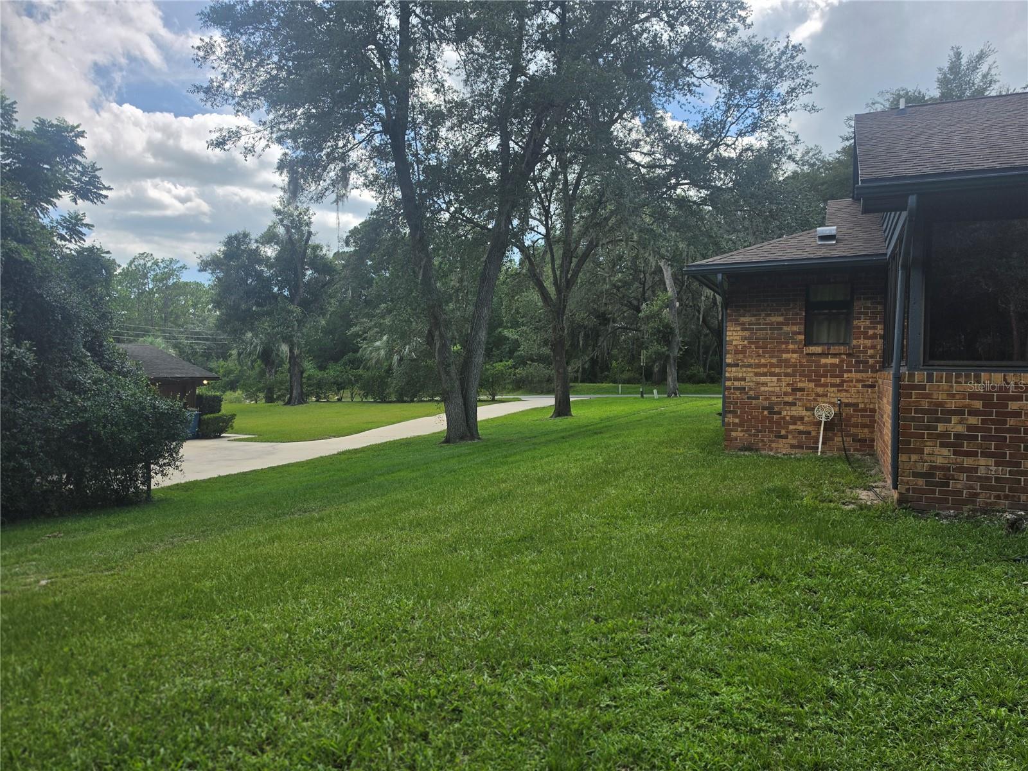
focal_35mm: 23
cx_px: 514
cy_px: 386
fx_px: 683
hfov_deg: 73.9
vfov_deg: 58.9
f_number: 1.4
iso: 64
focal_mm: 6.5
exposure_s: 1/5605
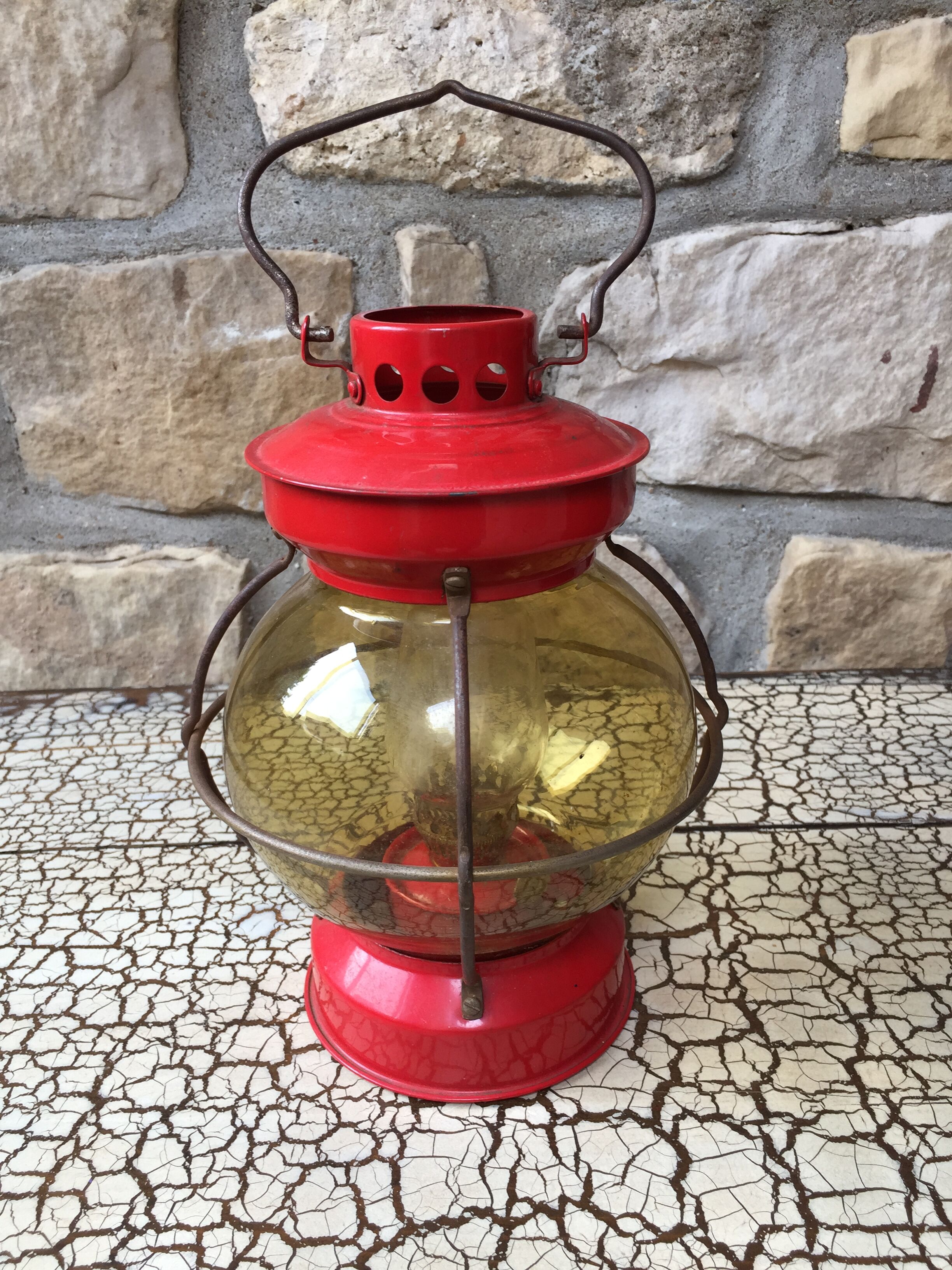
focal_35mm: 29
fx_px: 1063
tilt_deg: -23.0
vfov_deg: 61.7
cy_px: 635
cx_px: 476
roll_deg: +2.9
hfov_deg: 48.2
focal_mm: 4.15
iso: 32
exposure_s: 1/50
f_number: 2.2
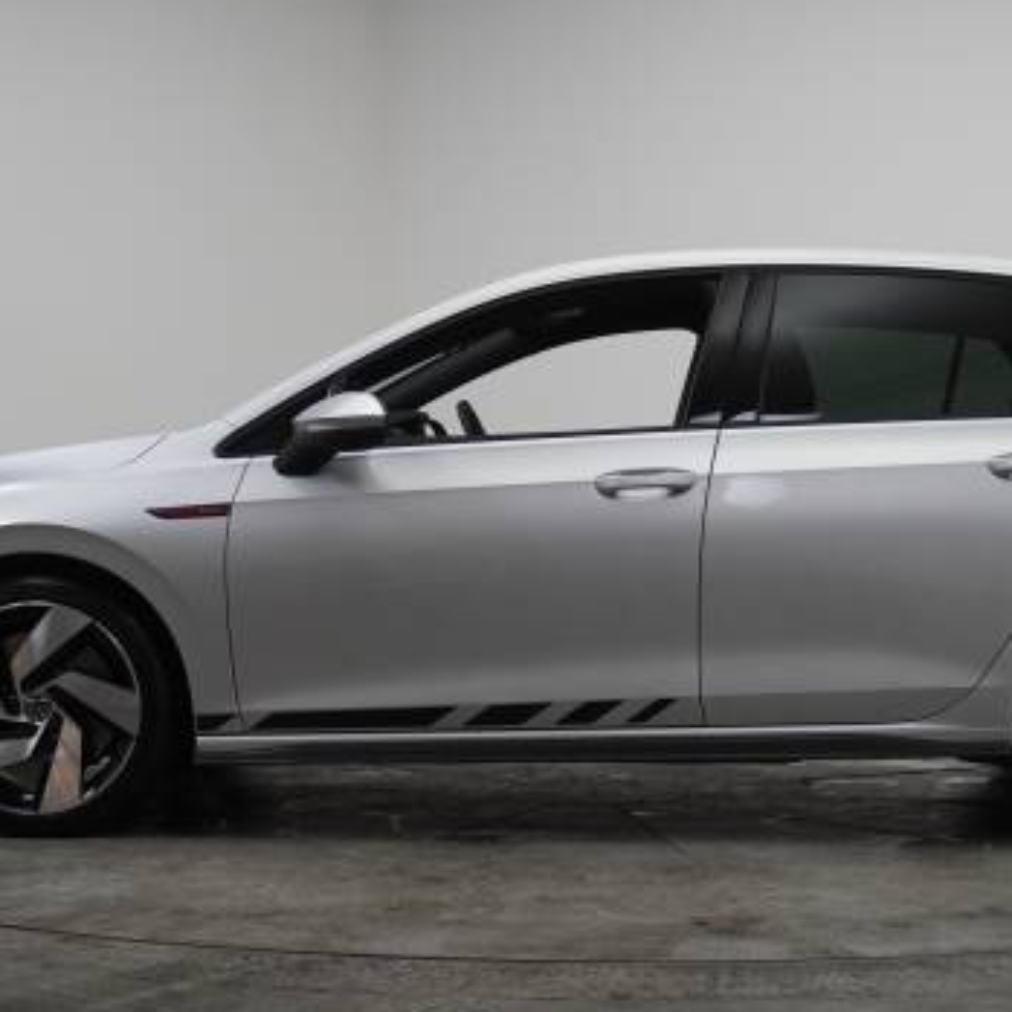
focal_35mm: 68
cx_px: 597
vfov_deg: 25.4
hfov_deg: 25.4
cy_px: 551
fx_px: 2242
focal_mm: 29
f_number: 4.5
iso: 1000
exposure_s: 1/160
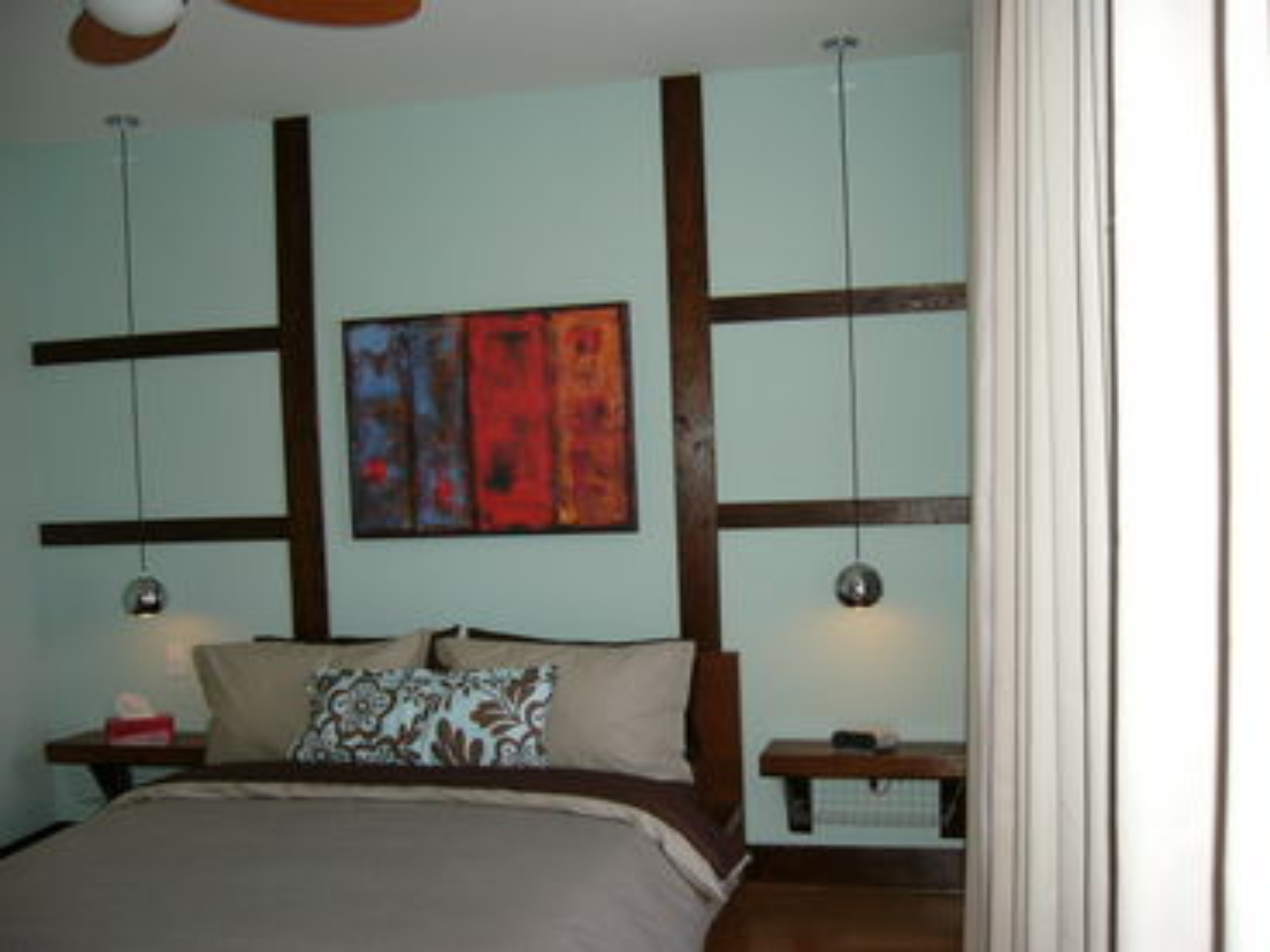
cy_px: 476
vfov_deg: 40.7
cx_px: 635
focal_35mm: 35
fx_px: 1284
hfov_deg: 52.6
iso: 150
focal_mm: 5.8
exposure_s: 1/60
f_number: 2.8
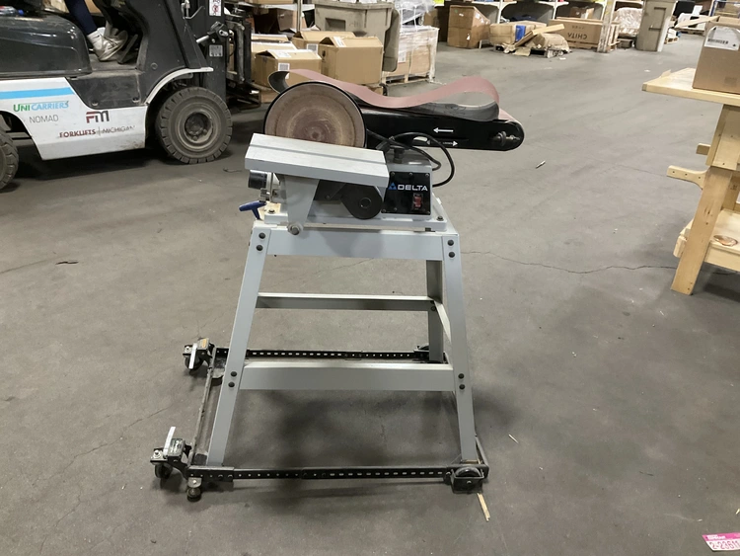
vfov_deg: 48.3
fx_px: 620
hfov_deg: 61.6
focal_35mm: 29
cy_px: 278
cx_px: 370
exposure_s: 1/40
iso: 320
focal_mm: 3
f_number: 1.8
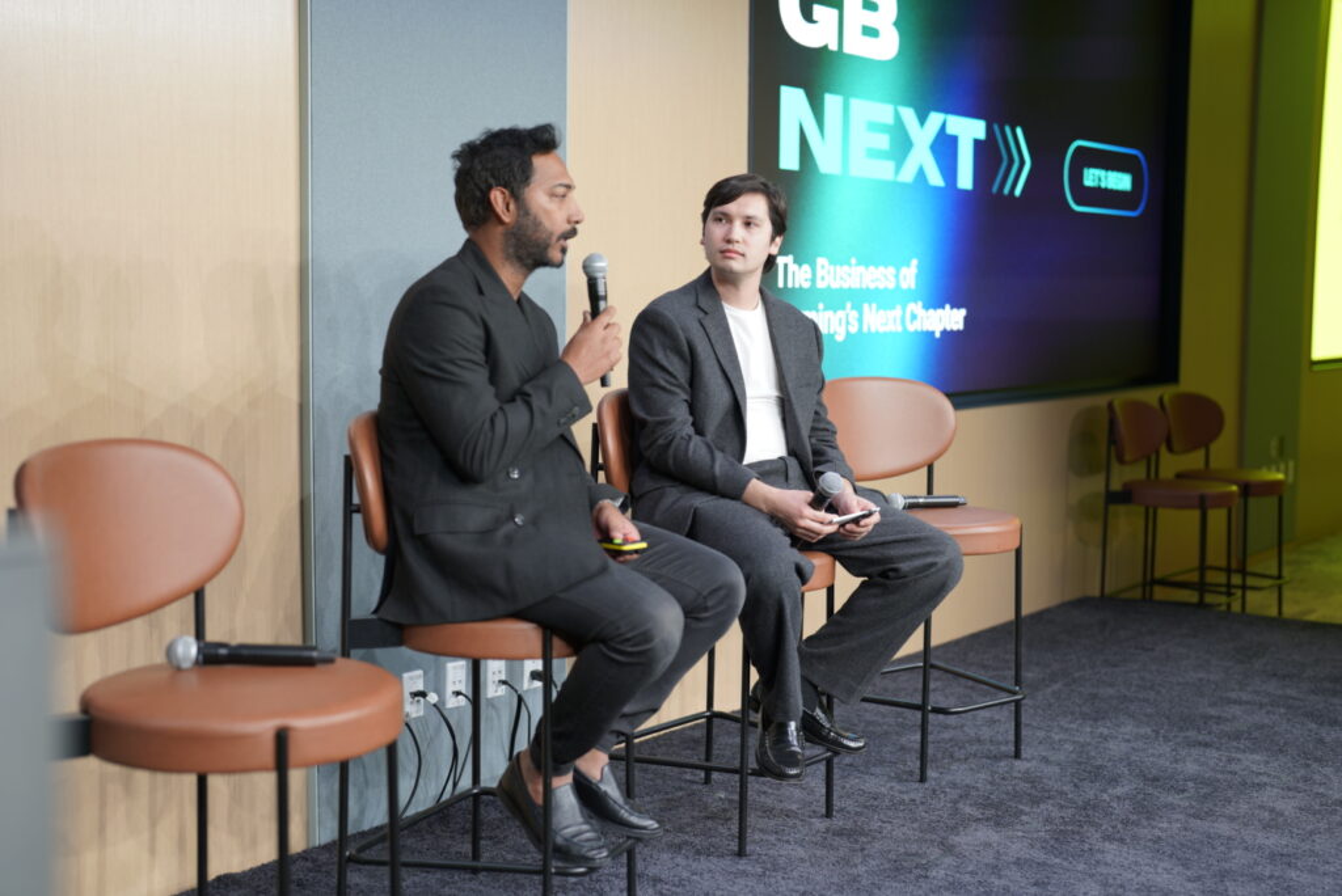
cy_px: 448
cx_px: 671
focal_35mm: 50
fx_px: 1865
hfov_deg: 39.6
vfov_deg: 27.0
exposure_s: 1/50
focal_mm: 50
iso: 100
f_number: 2
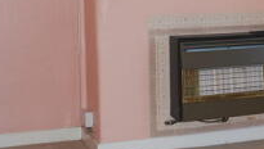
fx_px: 631
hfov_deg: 22.7
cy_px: 26
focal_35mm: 90
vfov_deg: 13.4
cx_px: 265
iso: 200
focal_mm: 18
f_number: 3.5
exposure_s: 1/60
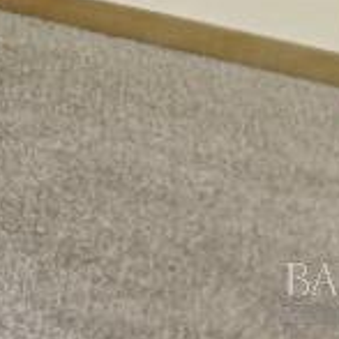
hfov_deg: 6.8
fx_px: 1540
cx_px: -1257
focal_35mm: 139
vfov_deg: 9.1
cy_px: -790
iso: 100
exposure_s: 1/100
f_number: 5
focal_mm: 11
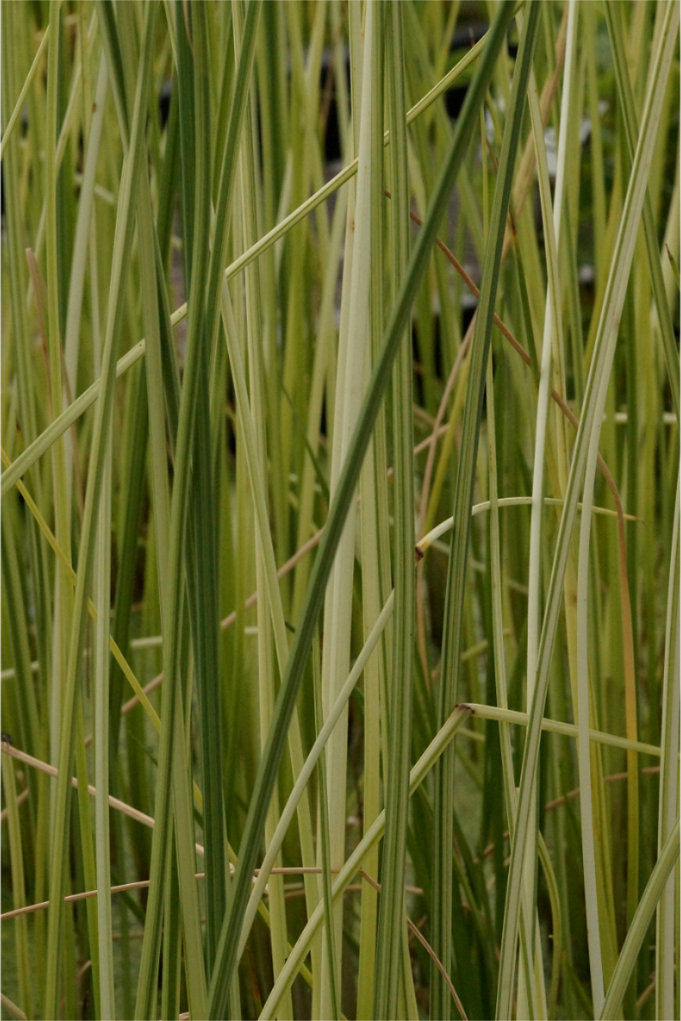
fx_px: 4256
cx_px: 340
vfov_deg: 13.7
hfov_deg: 9.1
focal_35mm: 150
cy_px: 510
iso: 3200
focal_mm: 100
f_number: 13
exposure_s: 1/160
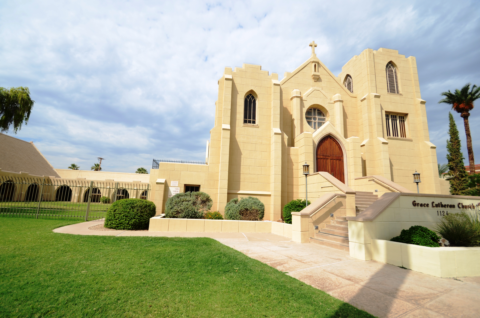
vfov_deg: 77.1
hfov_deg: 100.5
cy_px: 159
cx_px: 240
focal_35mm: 15
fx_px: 200
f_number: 5.6
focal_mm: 10
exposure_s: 1/800
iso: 100
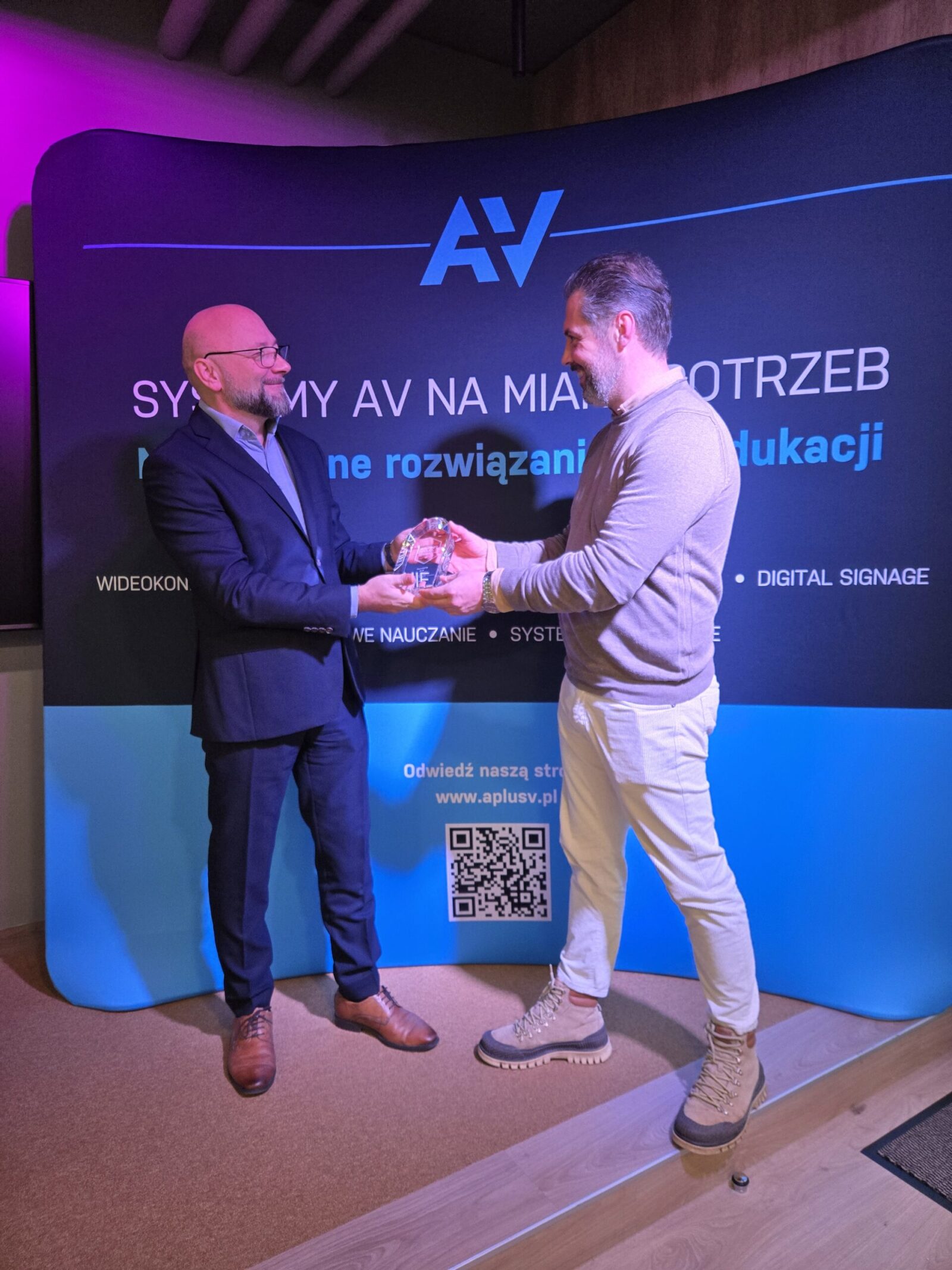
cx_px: 476
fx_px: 843
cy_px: 635
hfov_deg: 58.9
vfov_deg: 73.9
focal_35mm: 23
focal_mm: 5.4
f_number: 1.8
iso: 250
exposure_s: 1/100
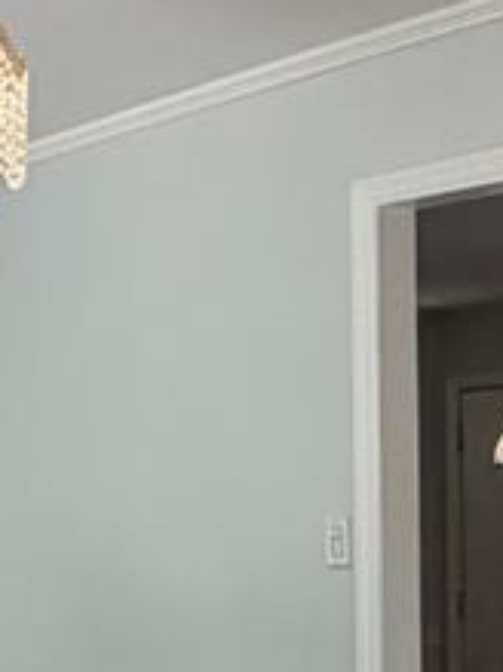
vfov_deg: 20.3
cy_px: 517
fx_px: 1862
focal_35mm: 96
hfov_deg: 14.1
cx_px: -308
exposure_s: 1/121
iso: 160
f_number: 2.2
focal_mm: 2.22
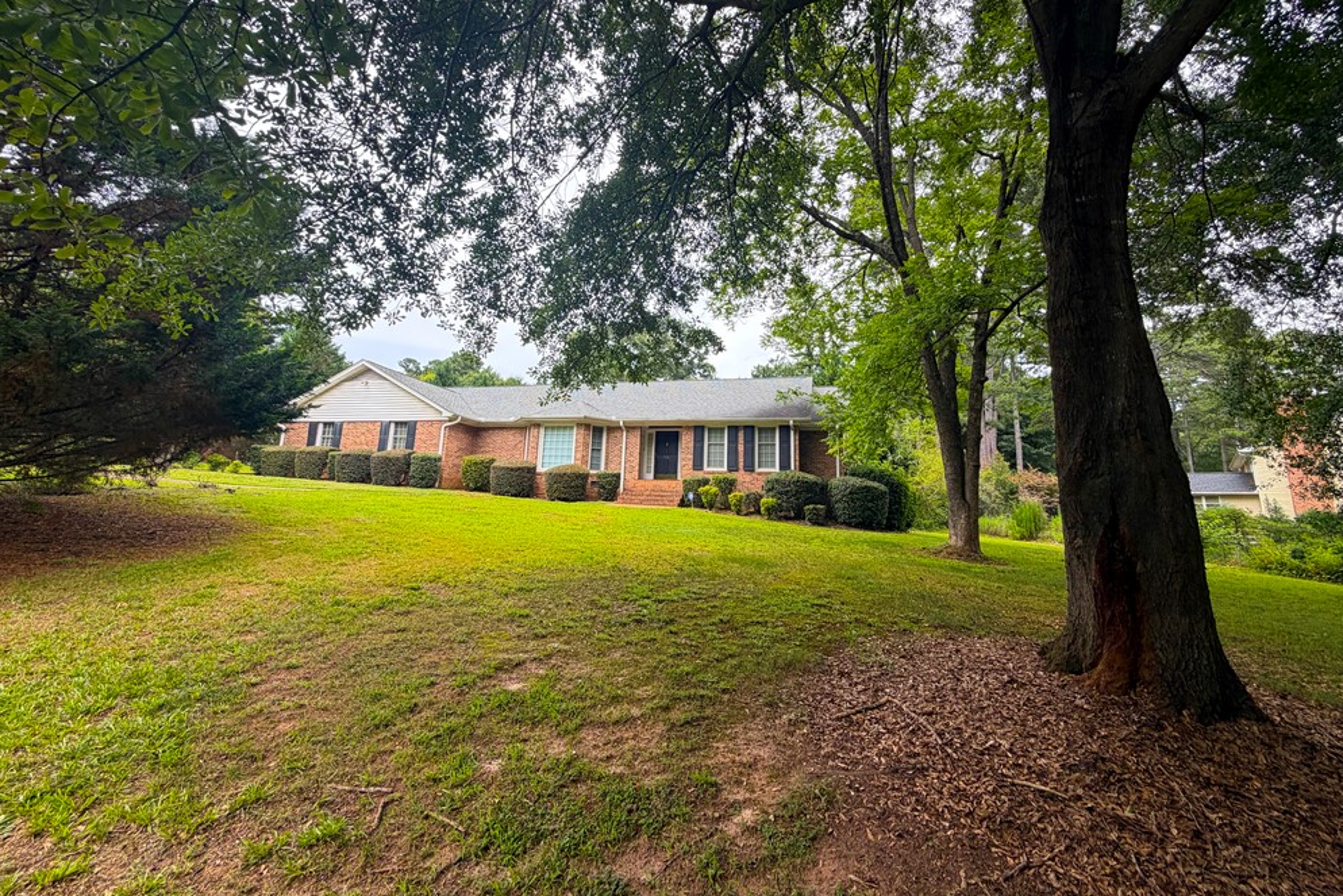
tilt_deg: +11.4
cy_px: 399
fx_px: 560
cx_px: 682
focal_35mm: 15
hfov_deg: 100.4
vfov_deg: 77.1
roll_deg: -2.0
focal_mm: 2.22
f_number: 2.2
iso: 50
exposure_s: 1/353
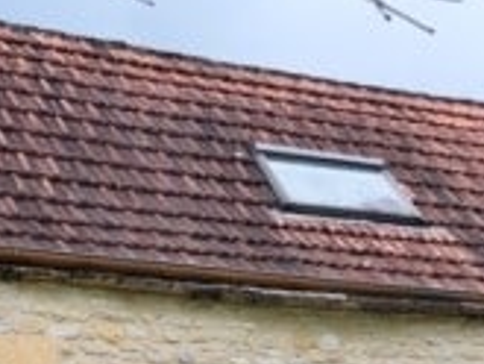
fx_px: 1189
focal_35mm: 85
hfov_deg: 23.0
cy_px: 558
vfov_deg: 15.9
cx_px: 261
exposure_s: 1/211
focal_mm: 5.23
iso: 50
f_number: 1.8
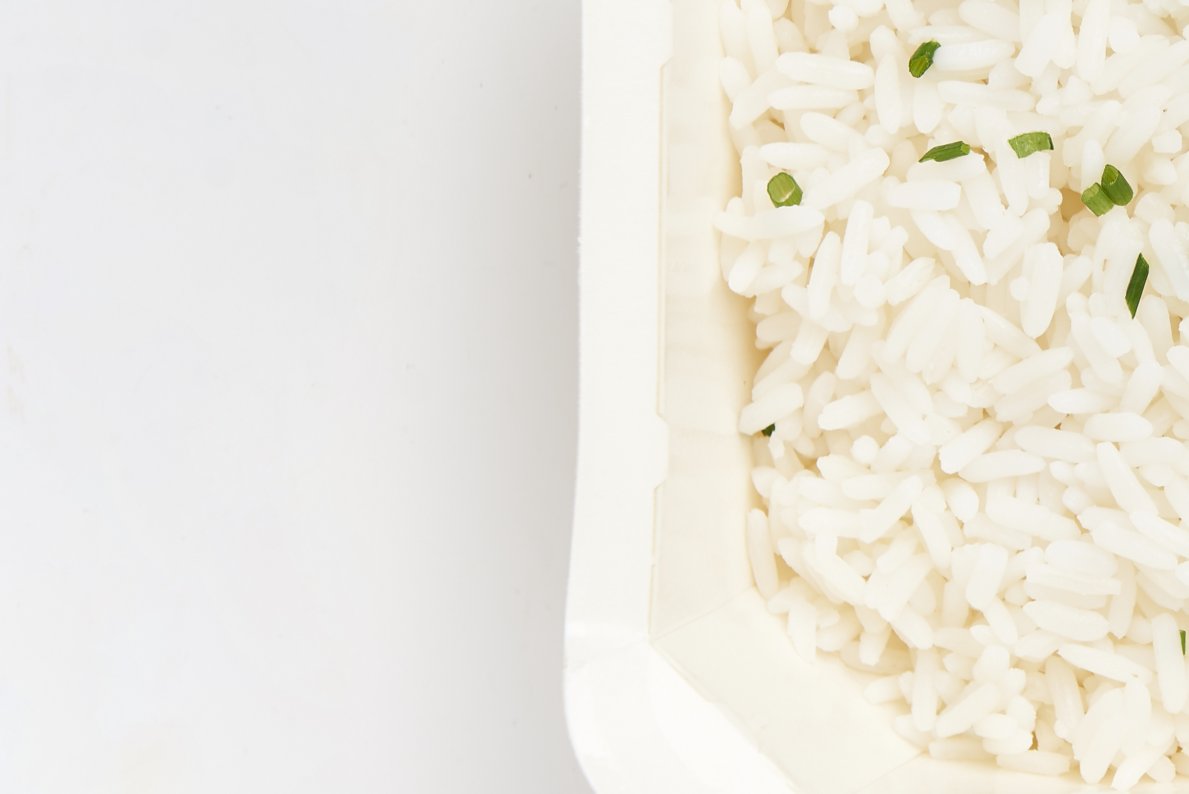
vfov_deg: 7.7
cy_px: 244
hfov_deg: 11.3
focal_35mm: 179
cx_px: 1422
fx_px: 5914
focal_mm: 70
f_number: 6.3
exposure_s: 1/200
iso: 200
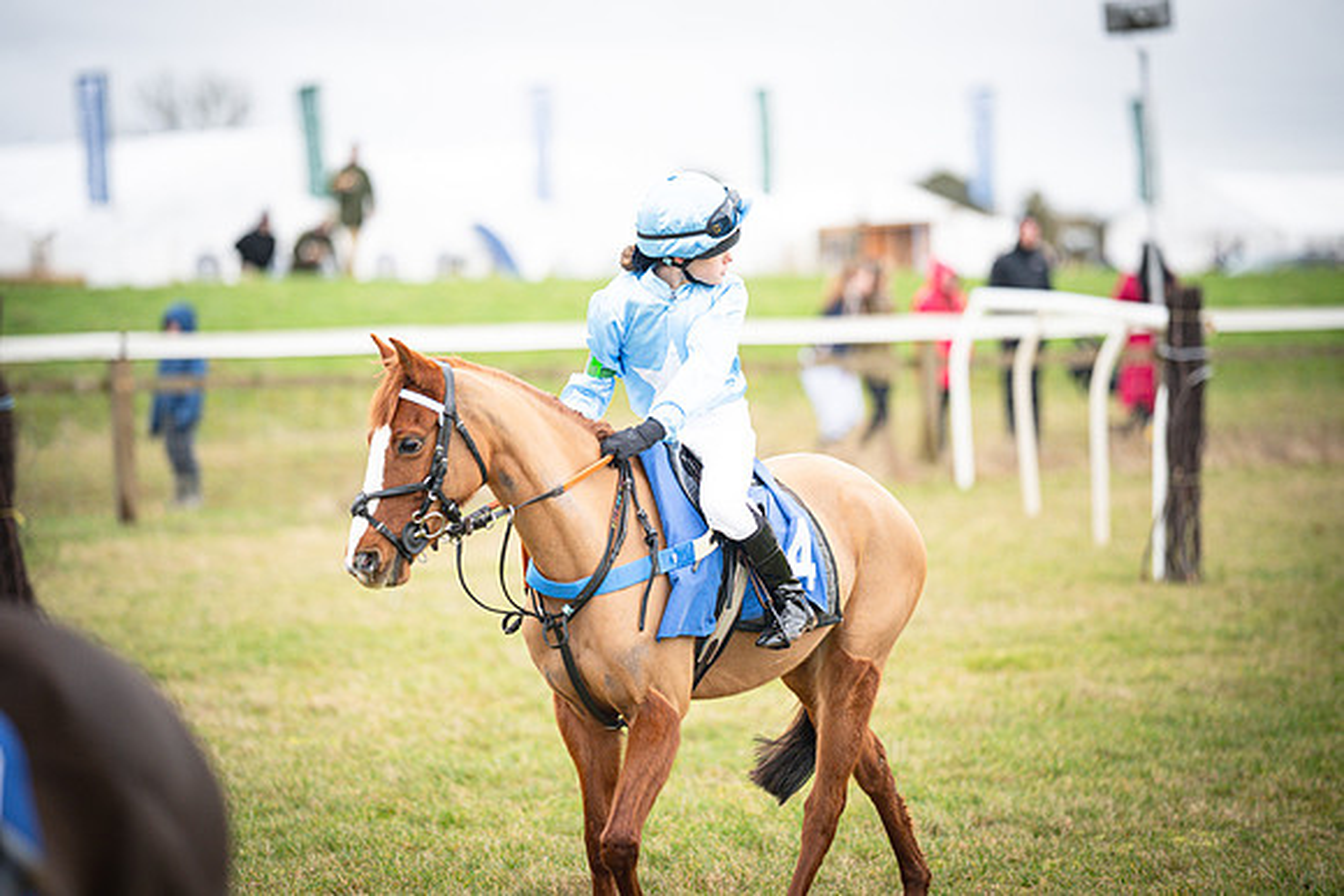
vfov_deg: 10.2
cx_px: 672
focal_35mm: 135
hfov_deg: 15.2
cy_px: 448
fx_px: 5041
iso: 800
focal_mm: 135
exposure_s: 1/1200
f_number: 1.9
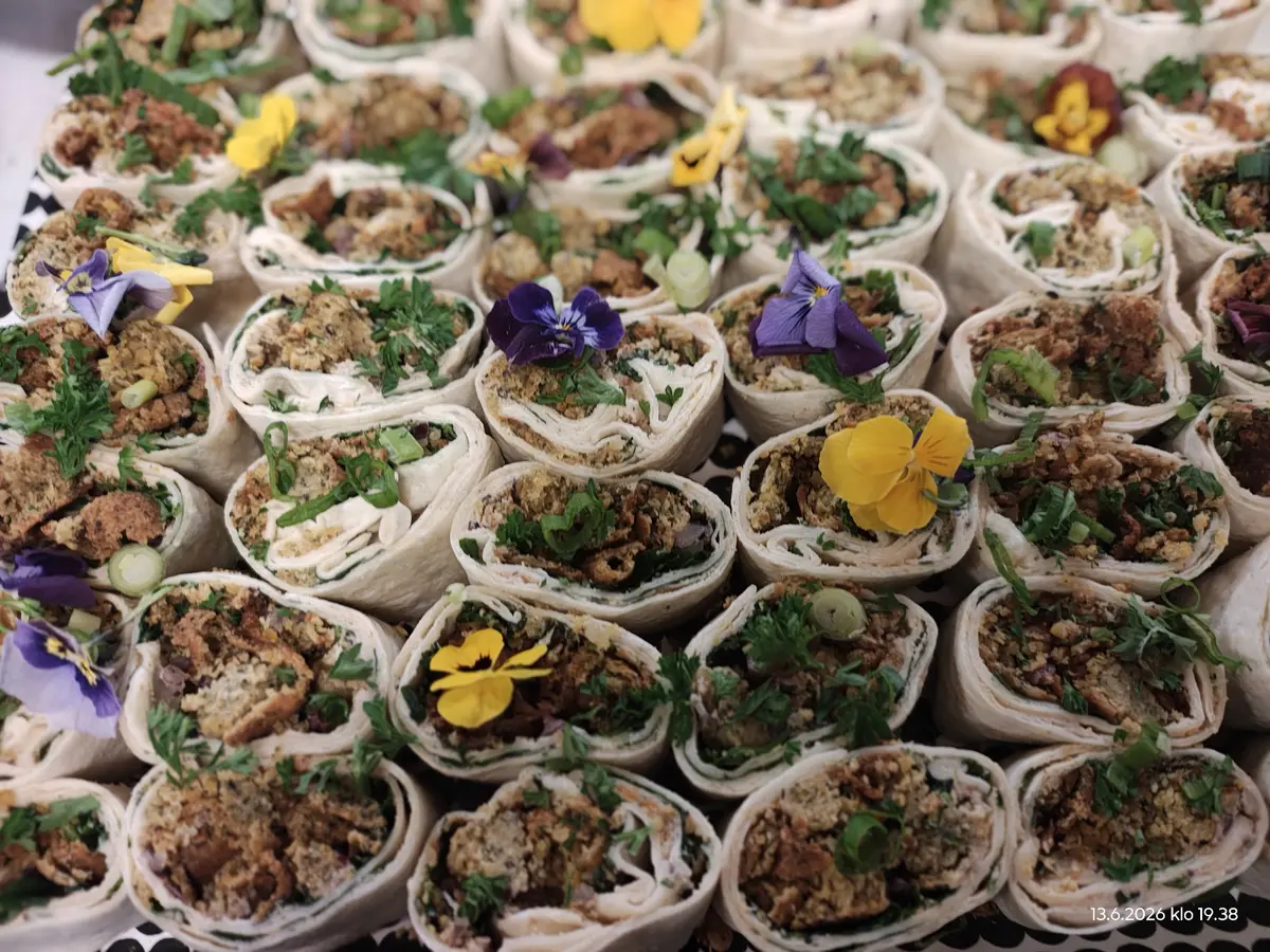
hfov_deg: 69.4
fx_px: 917
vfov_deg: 54.9
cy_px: 476
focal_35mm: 25
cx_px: 635
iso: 813
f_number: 1.4
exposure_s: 1/33.3
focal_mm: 5.89
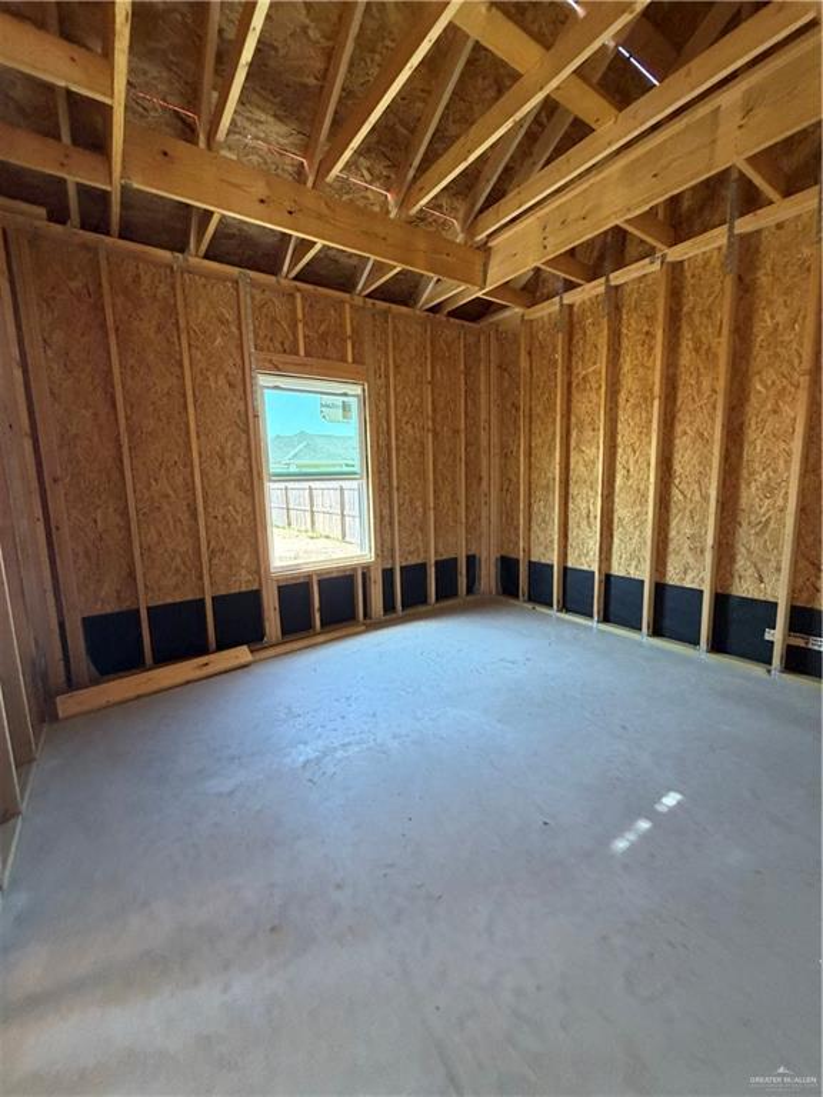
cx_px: 412
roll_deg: -0.9
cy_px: 548
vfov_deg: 102.1
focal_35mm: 14
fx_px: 444
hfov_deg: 85.7
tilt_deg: -13.5
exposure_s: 1/91
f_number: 2.2
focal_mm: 2.22
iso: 320
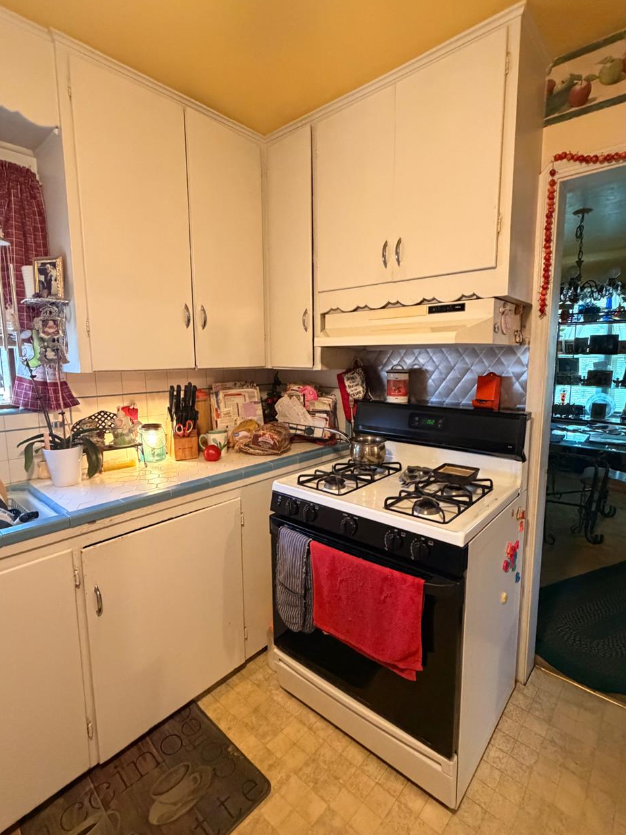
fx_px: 410
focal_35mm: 17
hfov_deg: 74.7
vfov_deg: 91.0
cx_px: 333
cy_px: 413
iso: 800
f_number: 2.2
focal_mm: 2.22
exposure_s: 1/60
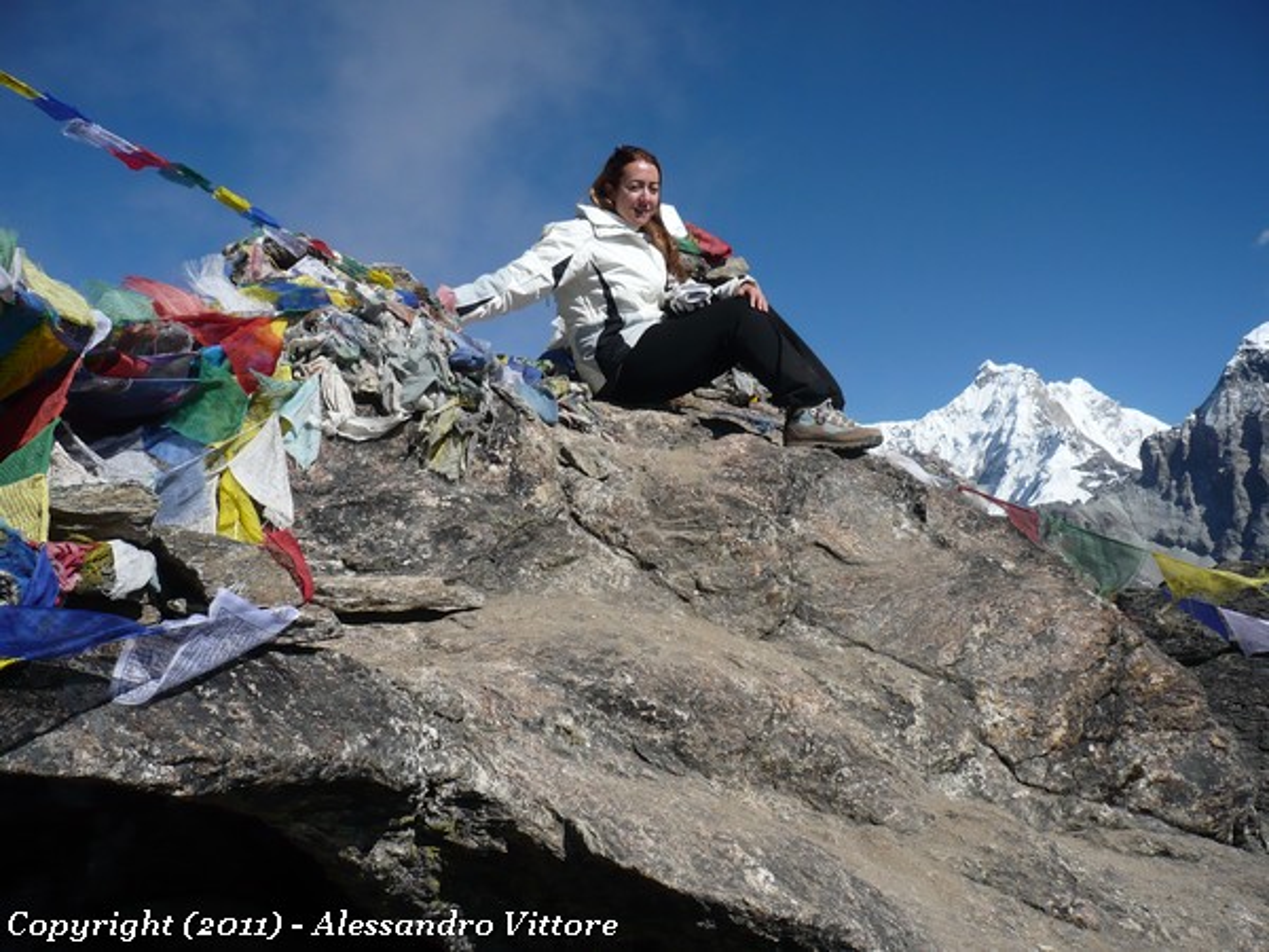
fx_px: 1283
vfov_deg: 40.7
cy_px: 476
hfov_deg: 52.6
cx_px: 634
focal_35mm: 35
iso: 100
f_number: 8
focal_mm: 5.8
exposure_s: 1/500
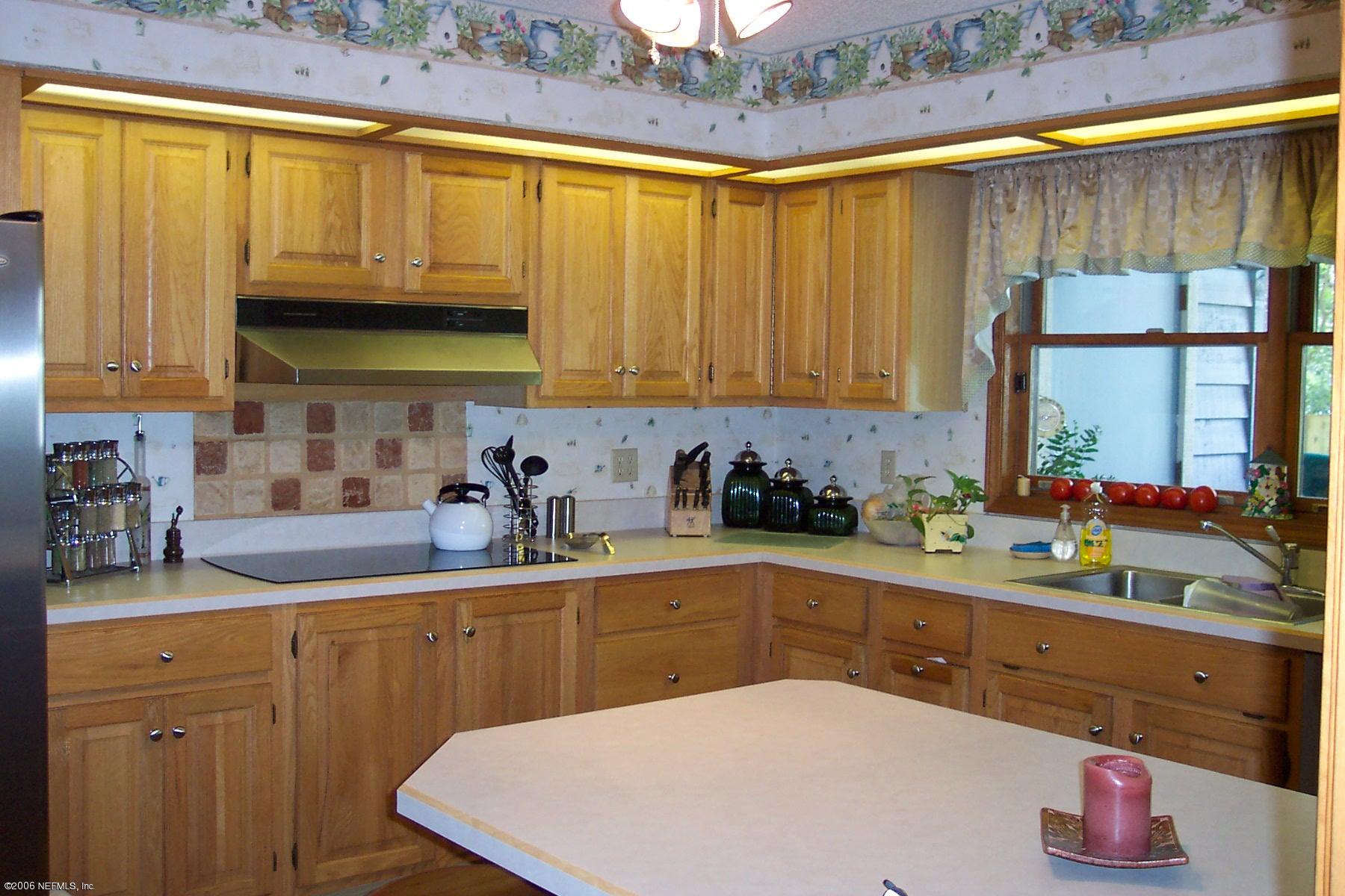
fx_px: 1420
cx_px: 672
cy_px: 448
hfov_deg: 50.7
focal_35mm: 38
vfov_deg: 35.1
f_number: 2.8
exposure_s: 1/30
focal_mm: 8
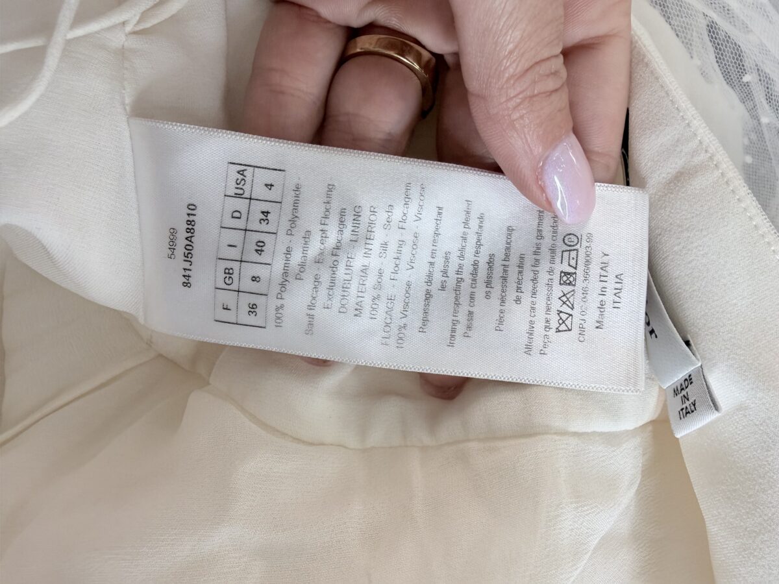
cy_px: 292
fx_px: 540
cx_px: 390
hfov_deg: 71.6
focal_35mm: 24
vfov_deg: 56.8
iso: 160
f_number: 2.2
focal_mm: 2.22
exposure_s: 1/100
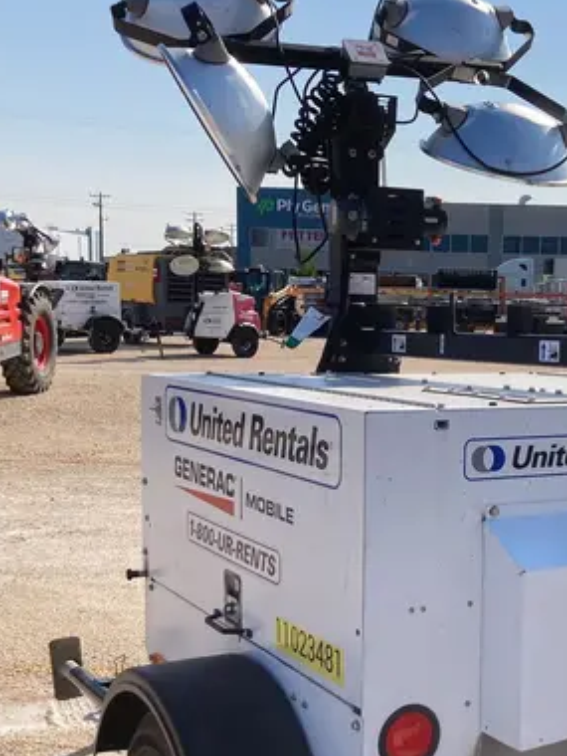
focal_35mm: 54
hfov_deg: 26.7
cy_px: 486
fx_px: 1179
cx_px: 426
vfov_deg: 35.3
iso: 20
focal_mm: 3.99
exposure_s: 1/3205
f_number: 1.8
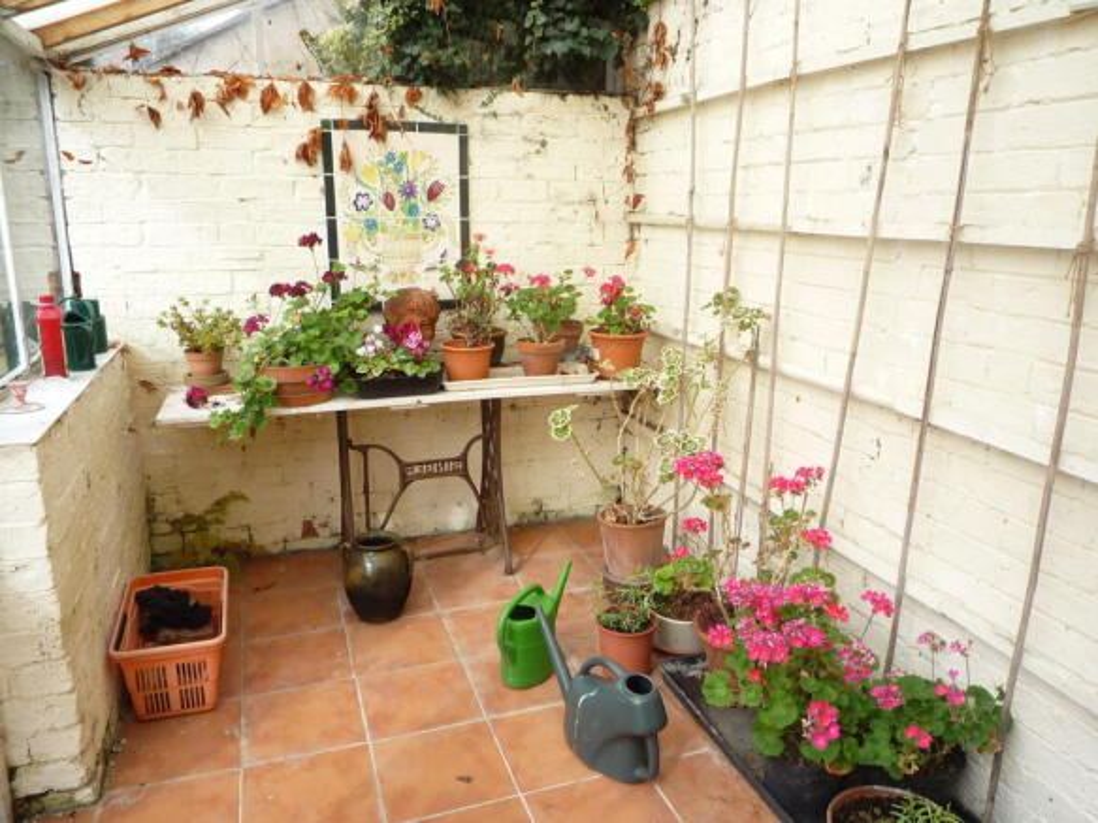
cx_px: 549
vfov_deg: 54.9
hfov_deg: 69.4
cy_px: 412
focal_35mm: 25
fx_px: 793
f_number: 2.8
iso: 100
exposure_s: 1/200
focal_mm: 4.4
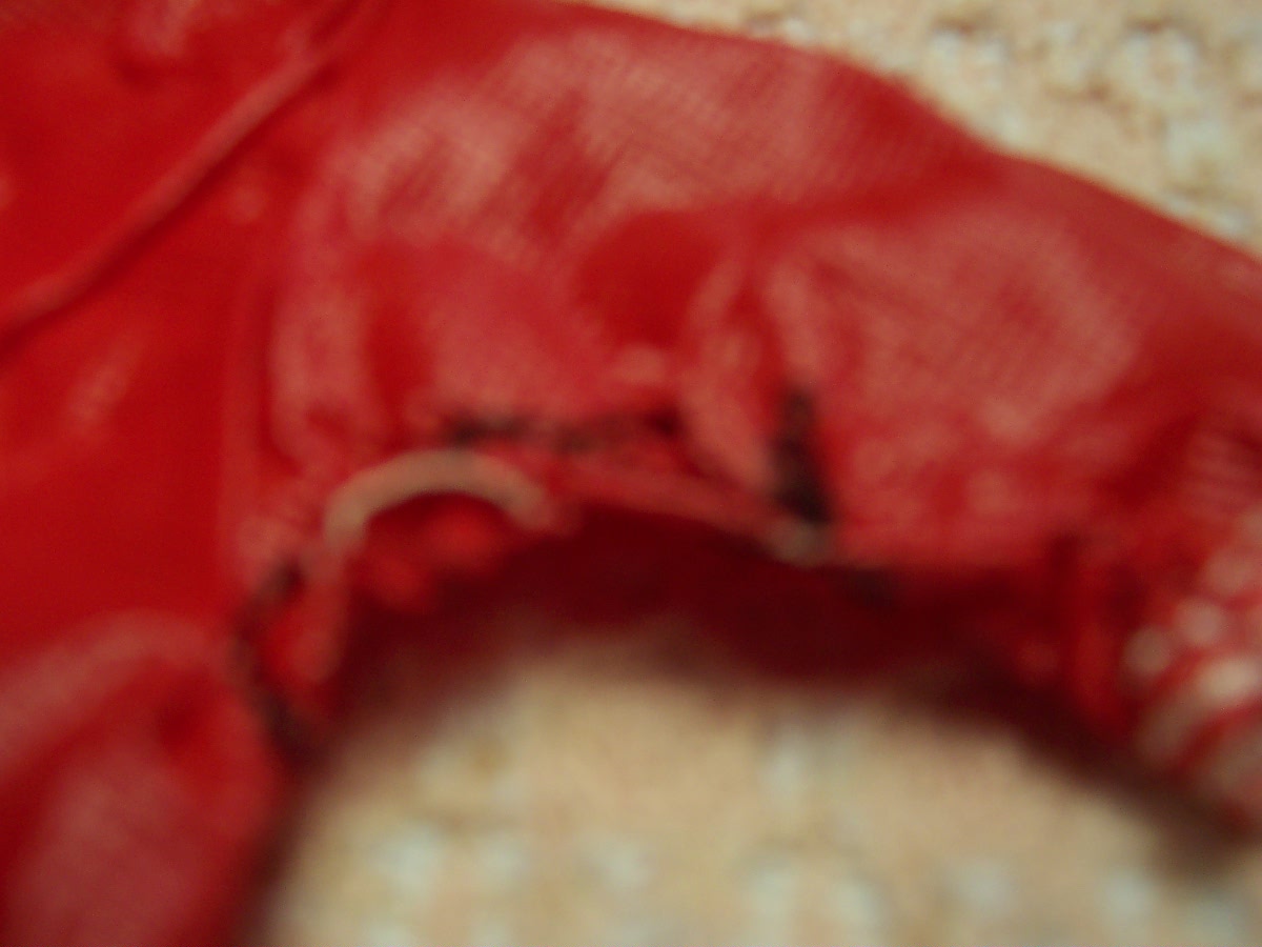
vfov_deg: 38.7
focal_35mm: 37
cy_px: 474
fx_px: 1349
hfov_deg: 50.1
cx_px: 631
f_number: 2.8
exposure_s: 1/90
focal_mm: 5.6
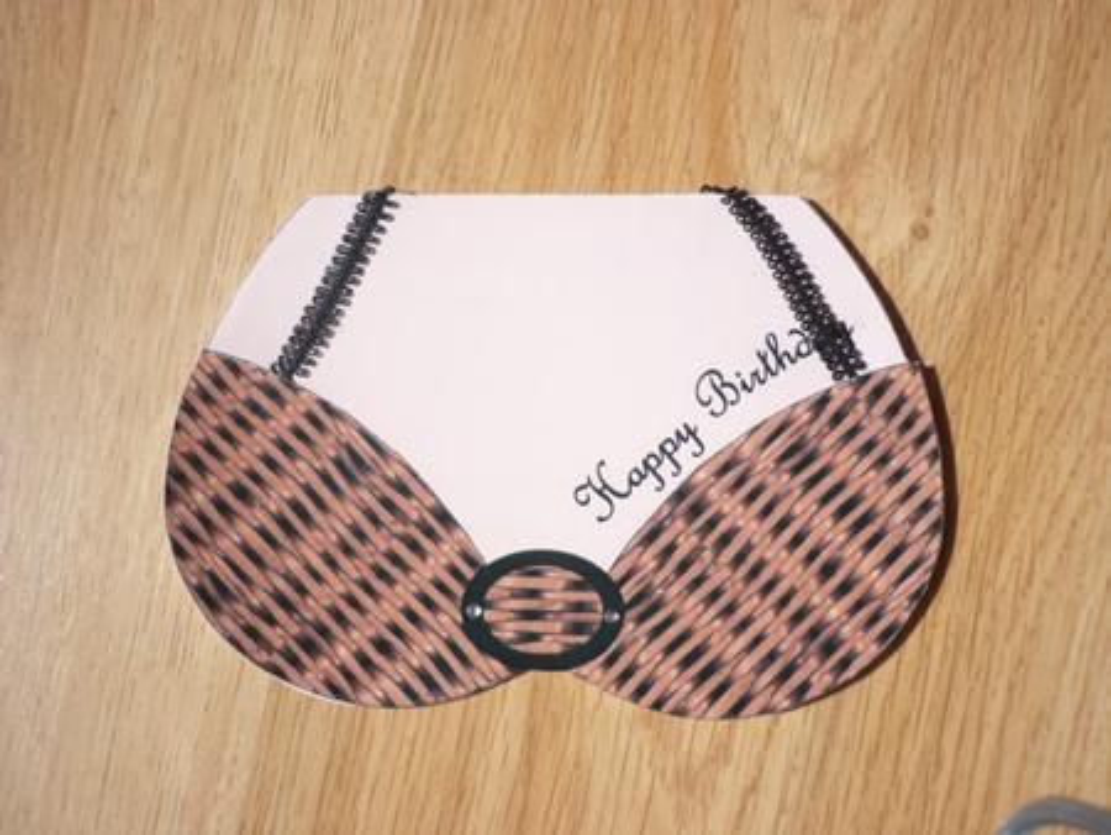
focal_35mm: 33
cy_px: 418
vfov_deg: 43.0
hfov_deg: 55.3
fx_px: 1060
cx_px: 556
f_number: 8
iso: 80
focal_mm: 5.5
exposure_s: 1/160
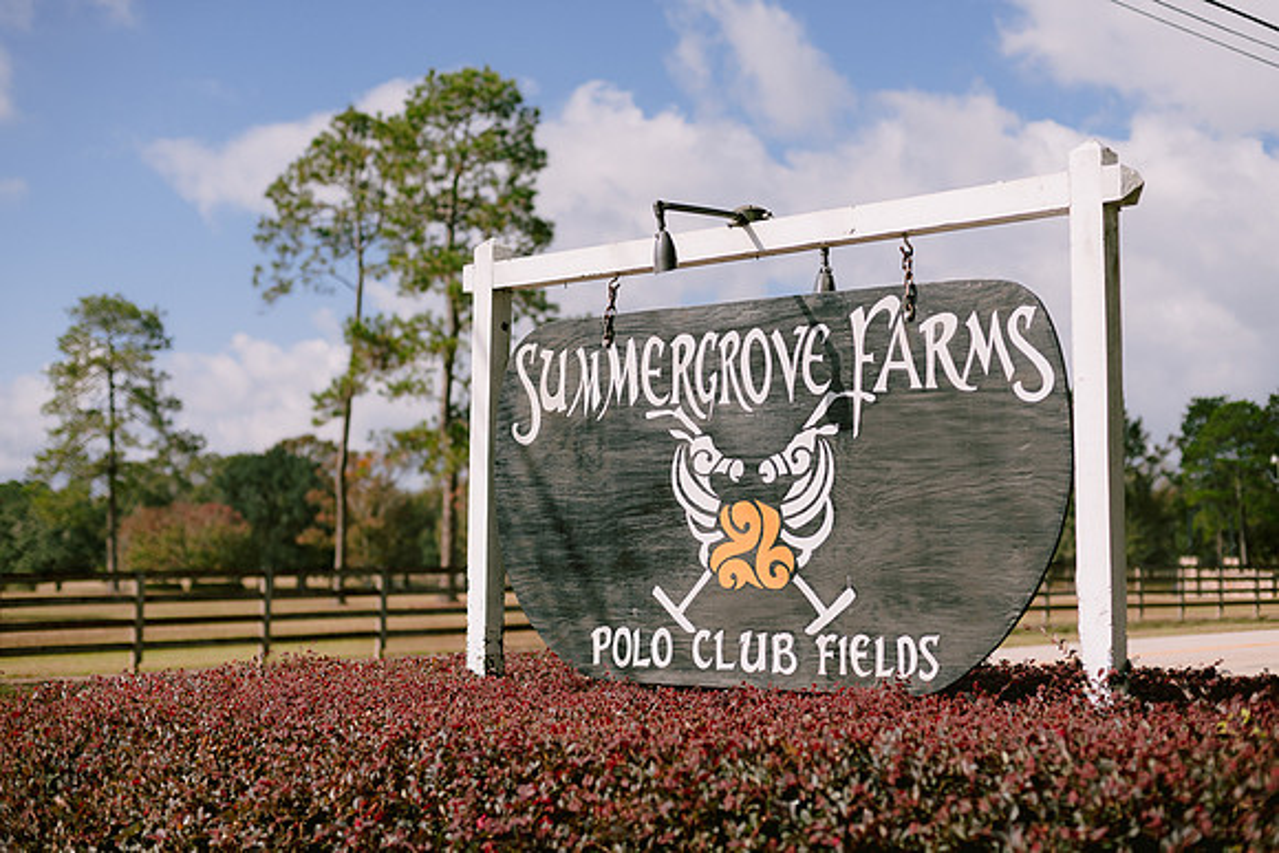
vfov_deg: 27.0
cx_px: 640
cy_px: 426
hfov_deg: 39.6
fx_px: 1777
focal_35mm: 50
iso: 200
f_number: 2.8
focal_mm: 50
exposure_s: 1/8000
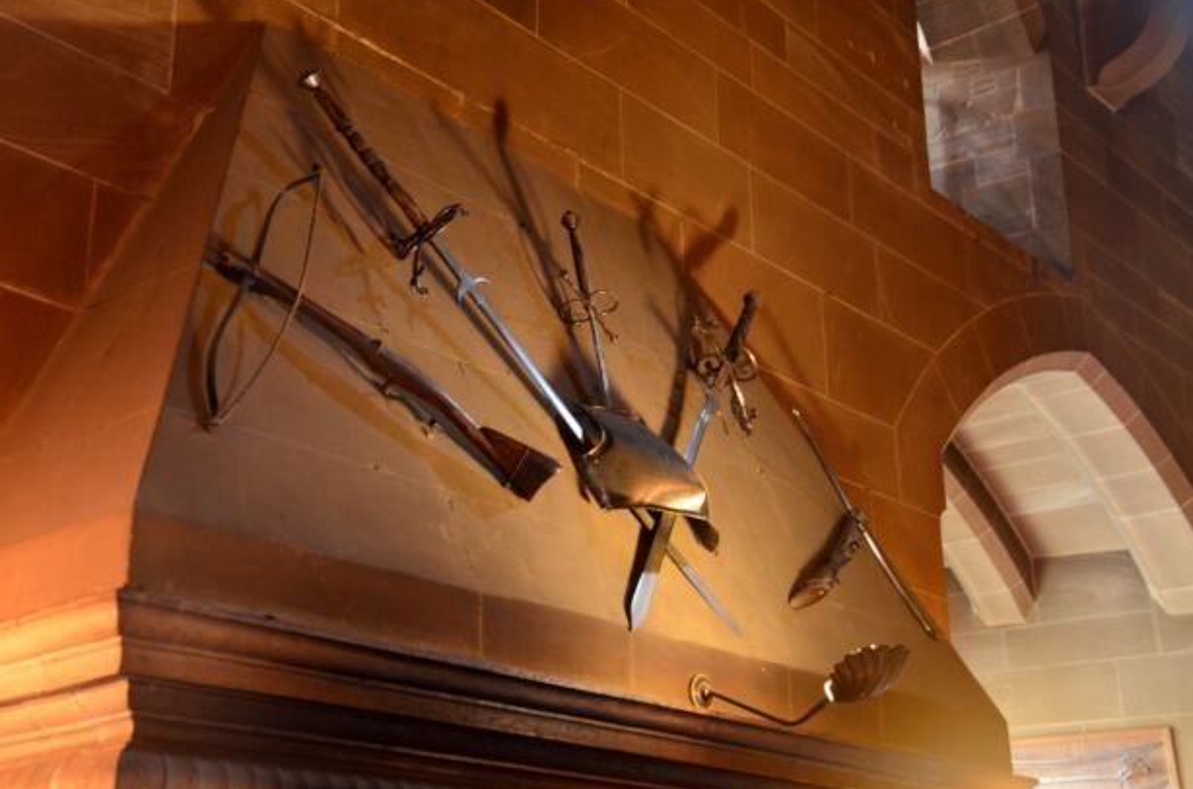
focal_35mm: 50
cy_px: 386
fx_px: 1653
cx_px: 575
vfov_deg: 26.8
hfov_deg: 39.7
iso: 800
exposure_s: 1/6
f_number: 4
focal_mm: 32
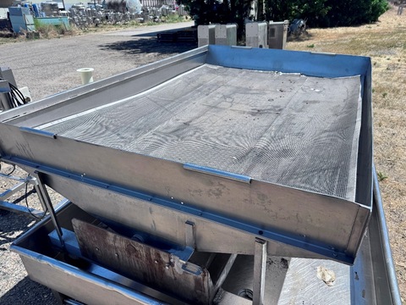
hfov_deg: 71.6
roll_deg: +2.7
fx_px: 281
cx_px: 203
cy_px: 152
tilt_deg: -25.7
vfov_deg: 56.8
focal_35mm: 24
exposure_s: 1/4950
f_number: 1.78
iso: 80
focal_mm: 6.76
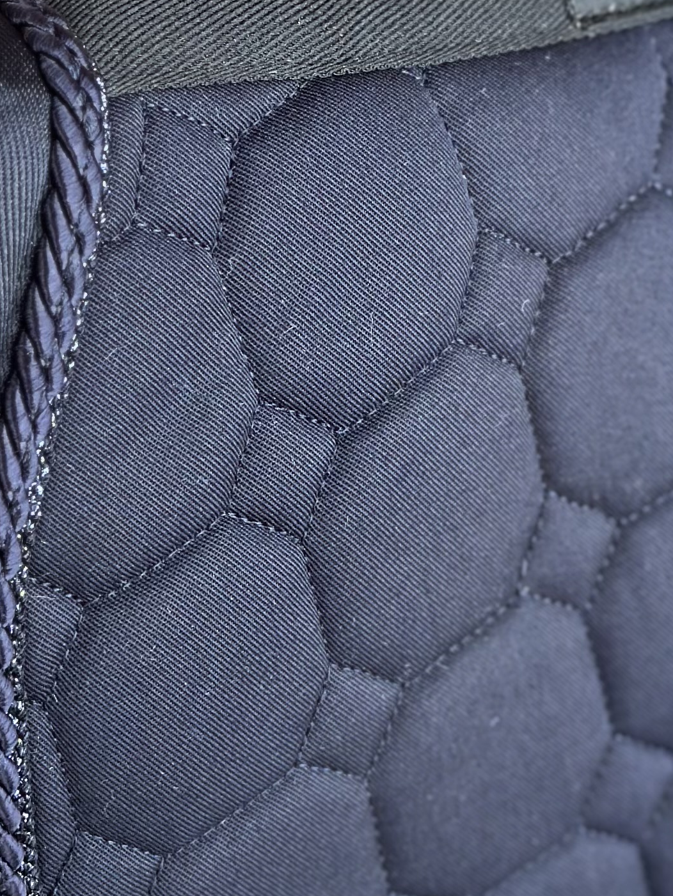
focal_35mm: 138
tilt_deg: -57.4
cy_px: 373
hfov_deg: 10.8
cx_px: 320
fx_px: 3576
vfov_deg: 14.3
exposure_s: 1/221
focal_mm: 6.86
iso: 80
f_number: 1.78
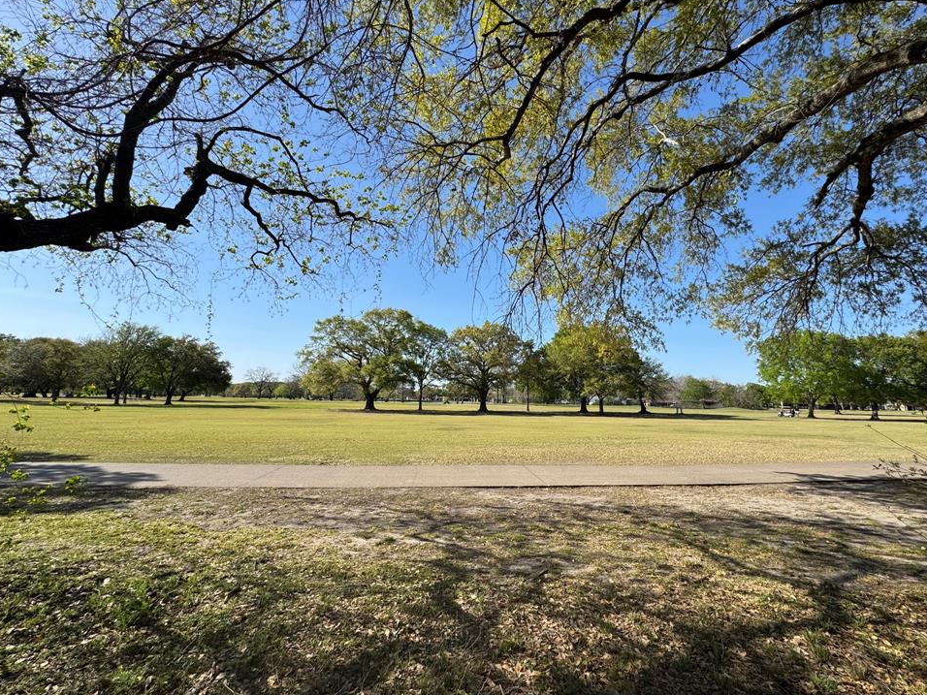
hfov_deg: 98.1
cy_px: 331
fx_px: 402
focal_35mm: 15
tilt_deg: +10.7
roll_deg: -2.3
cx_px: 483
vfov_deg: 81.7
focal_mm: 2.22
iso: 50
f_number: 2.2
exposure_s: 1/1449
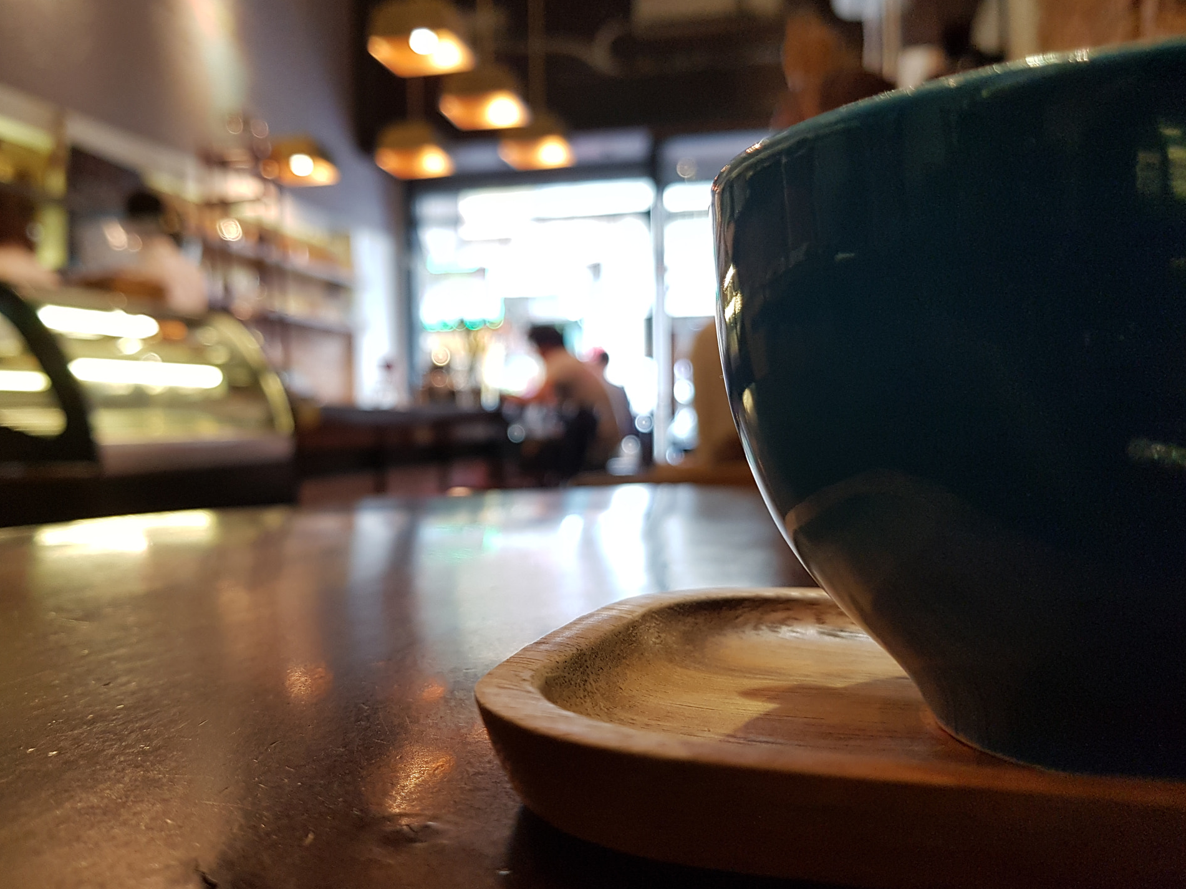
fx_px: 959
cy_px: 427
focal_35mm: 28
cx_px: 556
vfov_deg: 49.7
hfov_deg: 63.4
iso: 160
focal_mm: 4.2
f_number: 1.7
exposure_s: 1/25
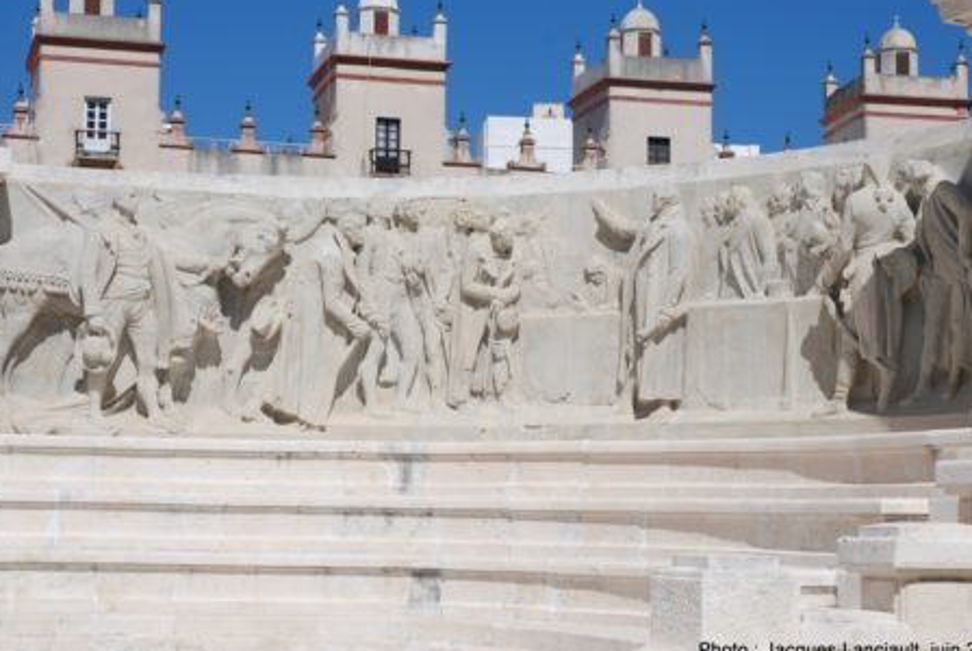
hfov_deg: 26.3
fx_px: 2082
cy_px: 318
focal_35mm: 77
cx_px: 493
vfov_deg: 17.8
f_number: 9
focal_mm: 46
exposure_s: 1/320
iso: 100
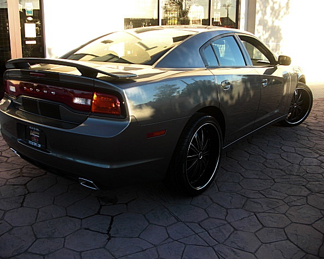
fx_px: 364
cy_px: 128
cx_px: 157
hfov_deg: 48.0
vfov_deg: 39.1
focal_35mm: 38
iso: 50
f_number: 2.8
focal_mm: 6.3
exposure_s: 1/125
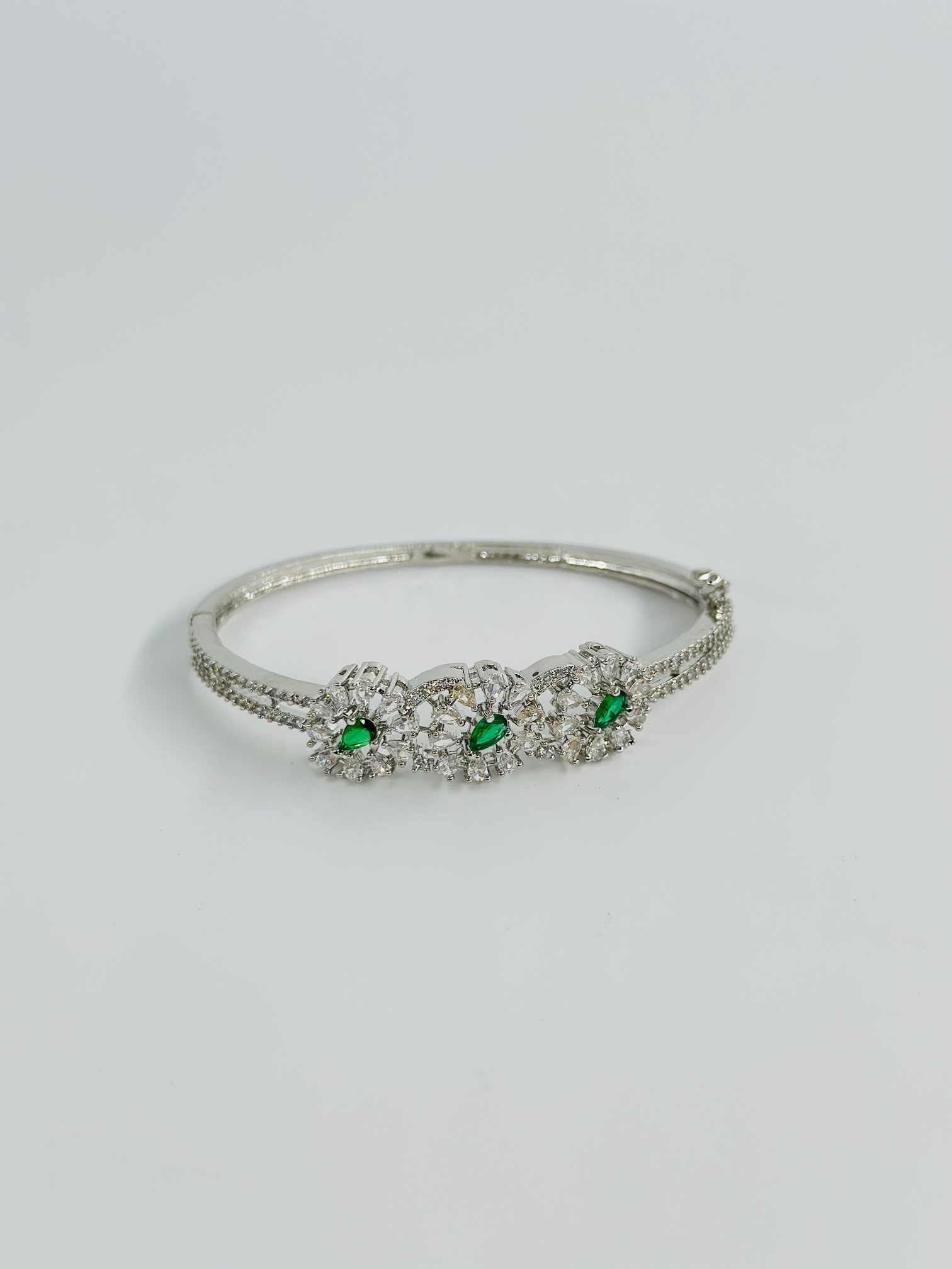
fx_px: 1760
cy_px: 634
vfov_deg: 39.7
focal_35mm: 48
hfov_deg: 30.3
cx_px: 476
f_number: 1.78
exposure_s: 1/1953
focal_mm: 6.86
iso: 80
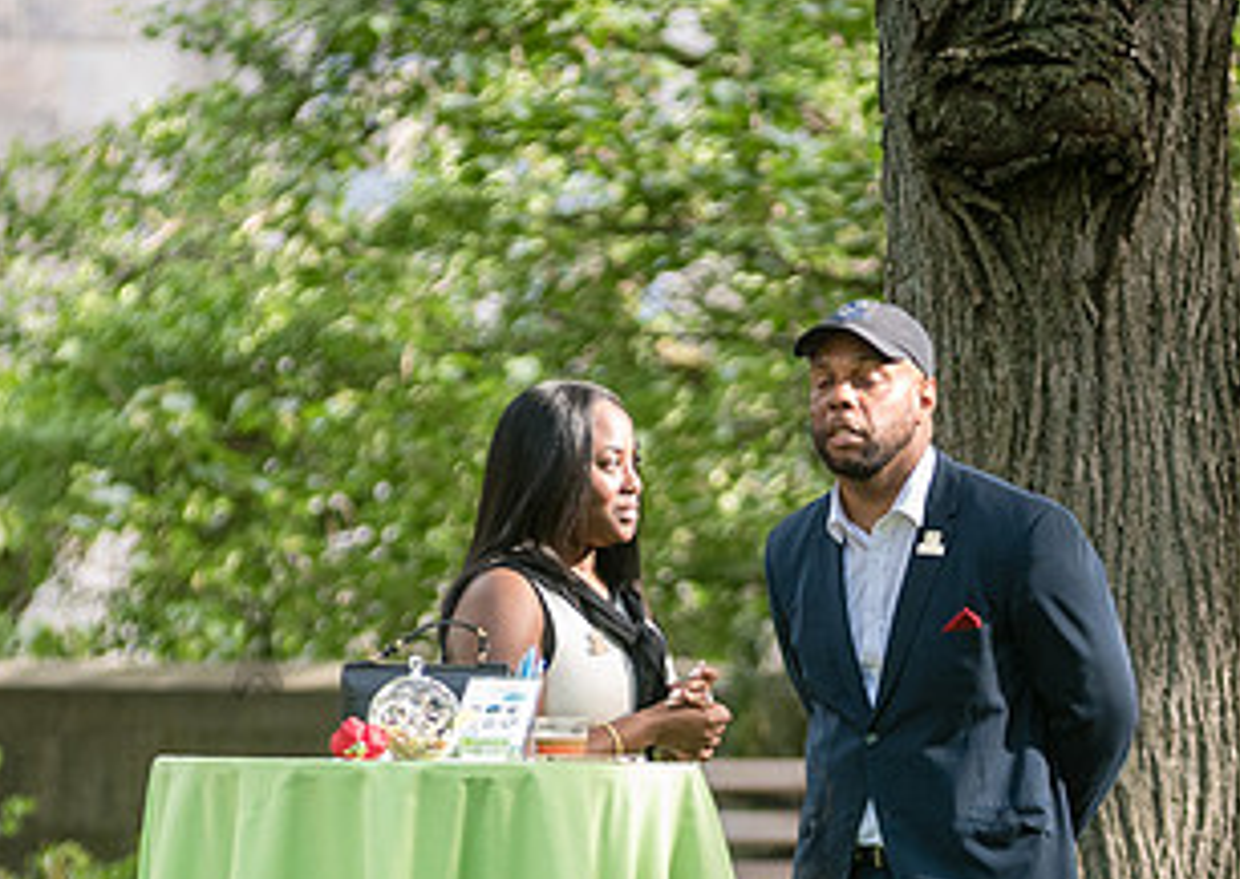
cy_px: 843
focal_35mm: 478
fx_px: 16793
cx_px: 958
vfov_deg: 3.0
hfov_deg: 4.2
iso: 1000
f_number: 4
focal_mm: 200
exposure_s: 1/500
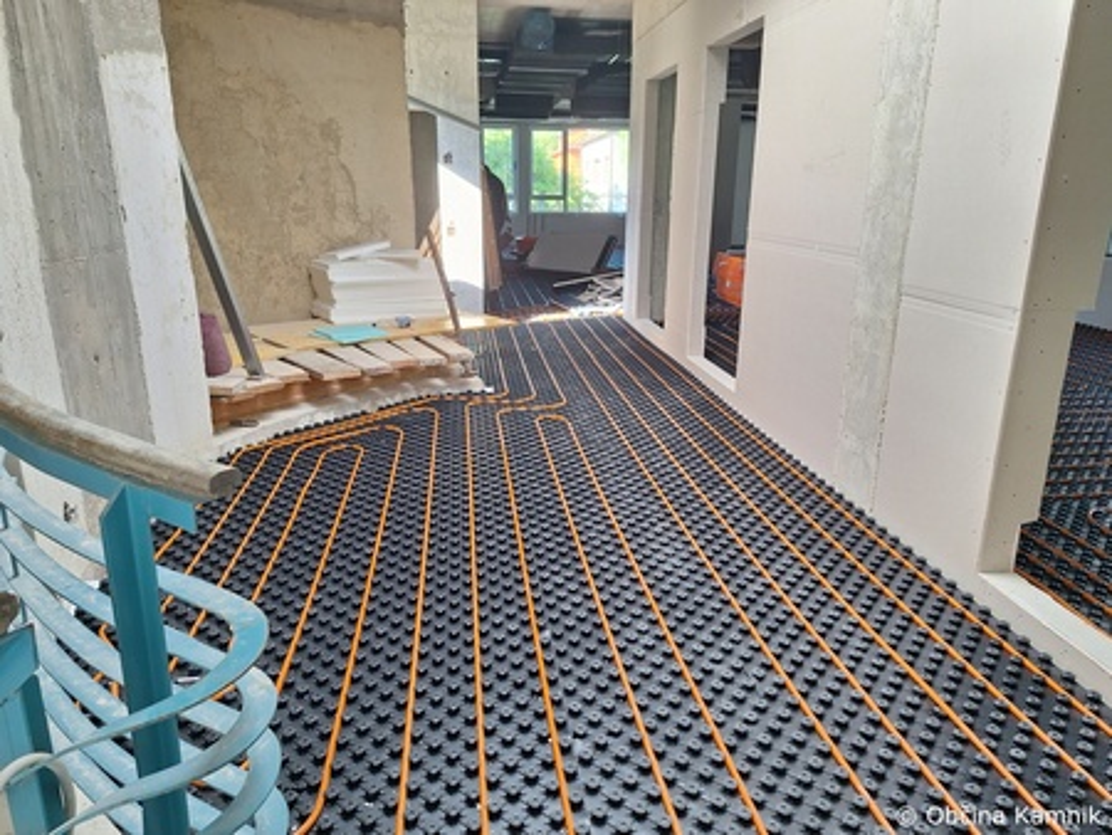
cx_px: 556
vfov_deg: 58.9
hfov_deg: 73.9
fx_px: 739
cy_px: 418
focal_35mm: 23
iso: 40
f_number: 1.8
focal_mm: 5.54
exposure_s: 1/112
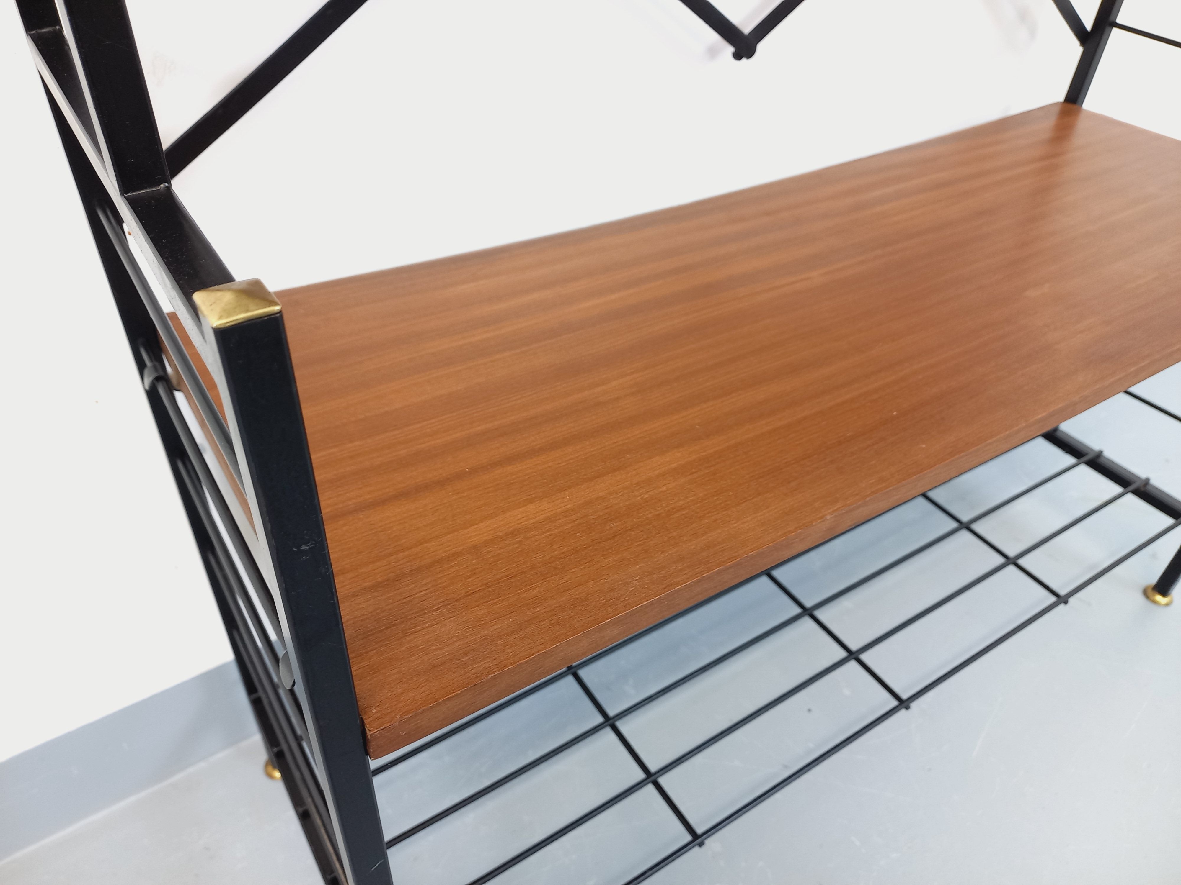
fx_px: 853
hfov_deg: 69.4
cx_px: 590
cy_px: 442
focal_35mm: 25
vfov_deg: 54.9
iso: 250
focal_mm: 4.65
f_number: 1.8
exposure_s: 1/33
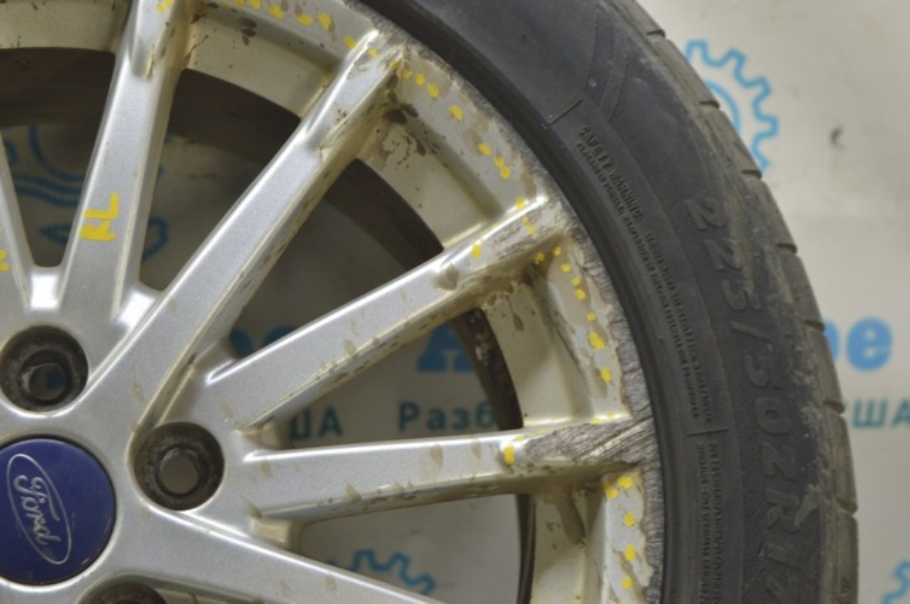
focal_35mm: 78
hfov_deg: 26.0
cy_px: 302
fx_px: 1969
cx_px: 455
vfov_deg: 17.4
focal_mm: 52
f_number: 5.6
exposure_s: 1/20
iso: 400
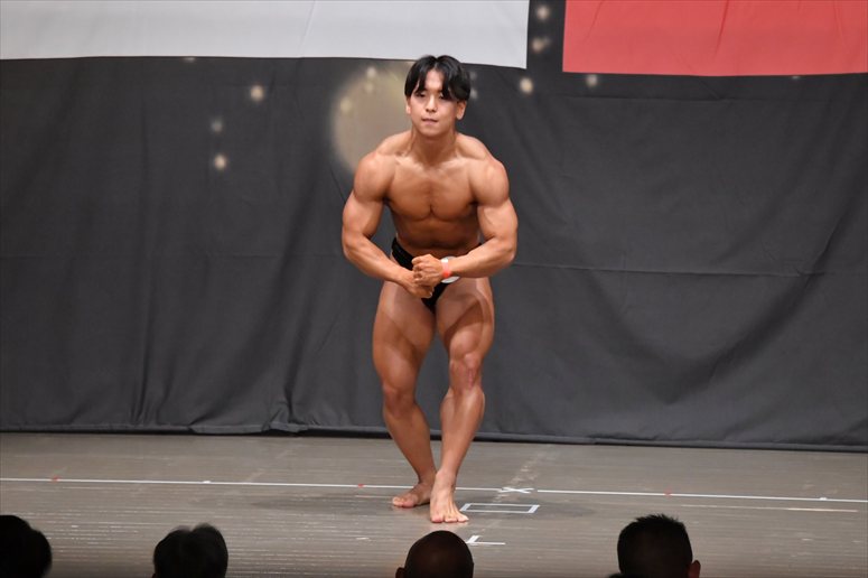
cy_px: 289
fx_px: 5784
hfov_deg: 8.6
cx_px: 434
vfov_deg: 5.7
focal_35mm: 240
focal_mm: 160
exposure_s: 1/400
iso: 6400
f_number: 5.6
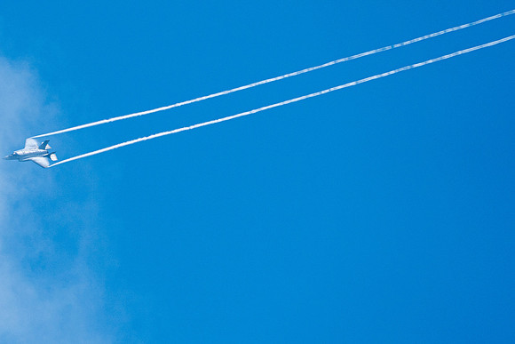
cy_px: 152
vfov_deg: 1.9
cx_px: 92
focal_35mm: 732
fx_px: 10468
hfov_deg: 2.8
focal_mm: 400
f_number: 10
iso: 640
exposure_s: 1/1250
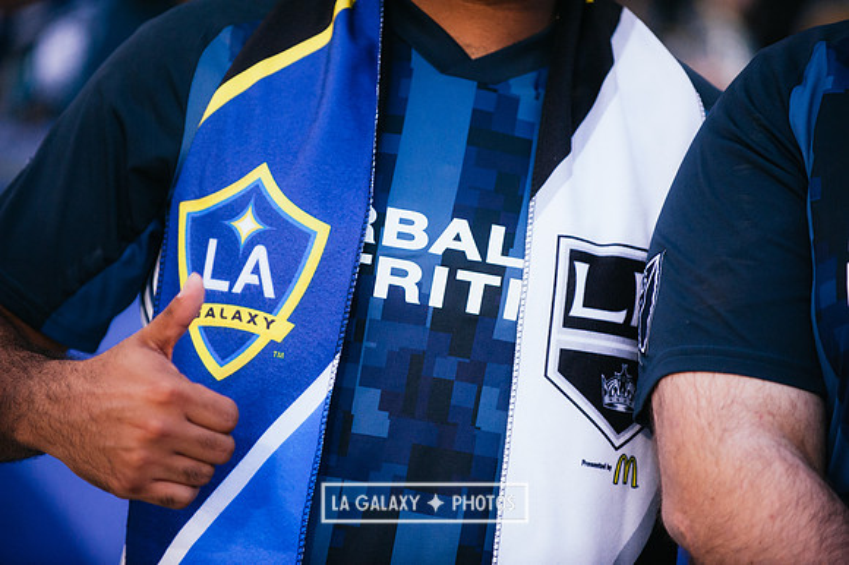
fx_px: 4125
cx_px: 424
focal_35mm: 175
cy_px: 282
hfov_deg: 11.8
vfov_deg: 7.8
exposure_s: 1/1000
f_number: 2.8
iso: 1600
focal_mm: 175
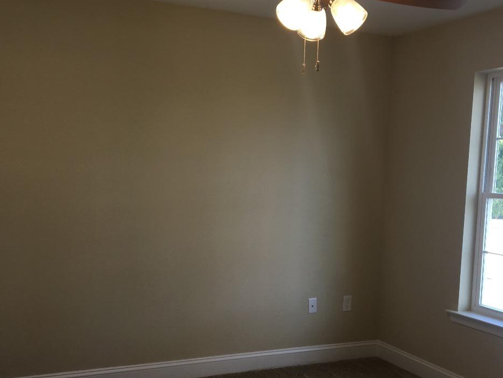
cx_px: 284
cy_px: 240
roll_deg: -1.7
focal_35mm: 45
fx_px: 654
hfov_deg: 42.0
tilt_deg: -7.1
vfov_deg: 32.0
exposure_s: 1/60
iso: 25
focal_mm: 4.15
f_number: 2.2
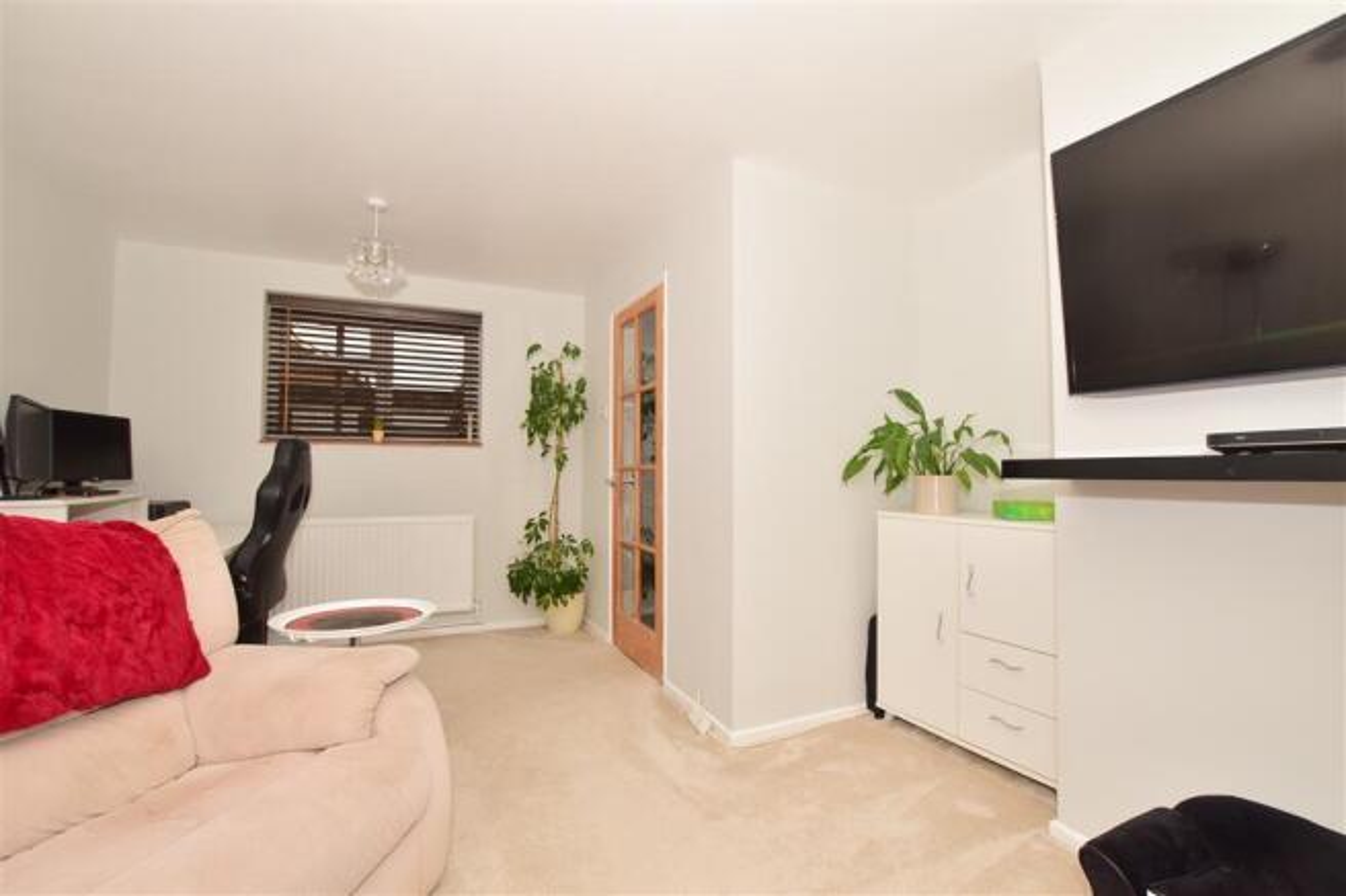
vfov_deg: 77.3
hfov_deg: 100.4
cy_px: 448
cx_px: 673
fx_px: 561
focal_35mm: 15
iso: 500
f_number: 9
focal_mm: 10
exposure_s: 1/200
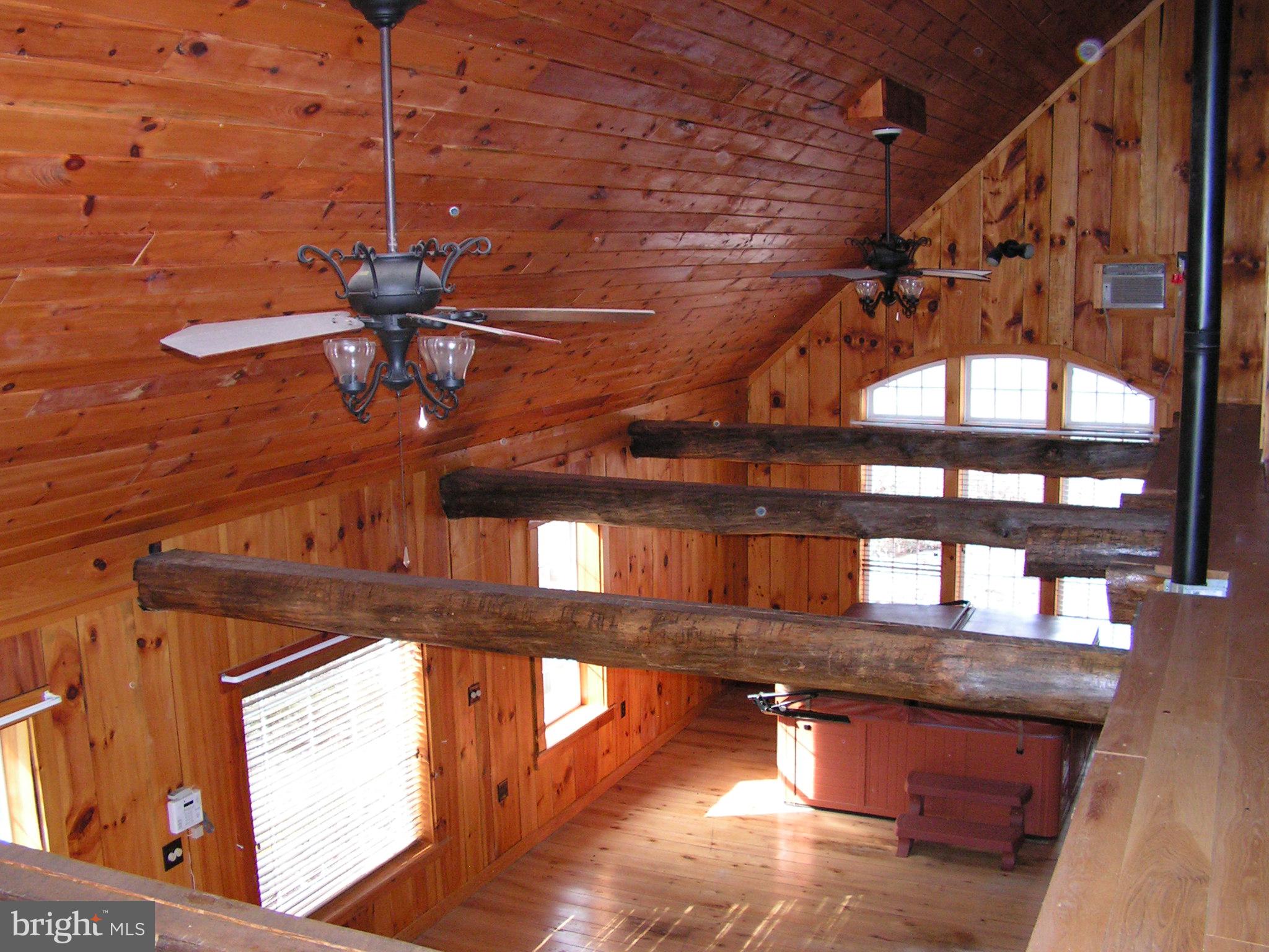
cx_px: 634
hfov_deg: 51.4
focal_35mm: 36
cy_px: 476
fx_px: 1320
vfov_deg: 39.7
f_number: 3.2
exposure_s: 1/40
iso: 200
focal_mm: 6
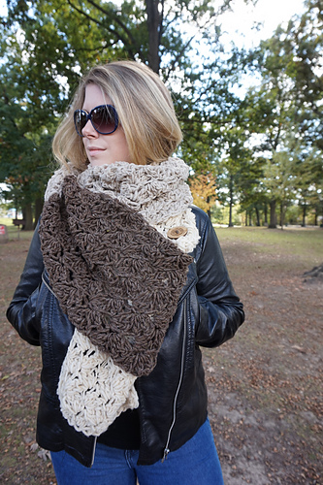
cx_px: 162
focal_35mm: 24
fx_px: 323
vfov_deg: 73.8
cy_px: 242
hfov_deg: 53.1
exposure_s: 1/100
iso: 160
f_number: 5
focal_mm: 16
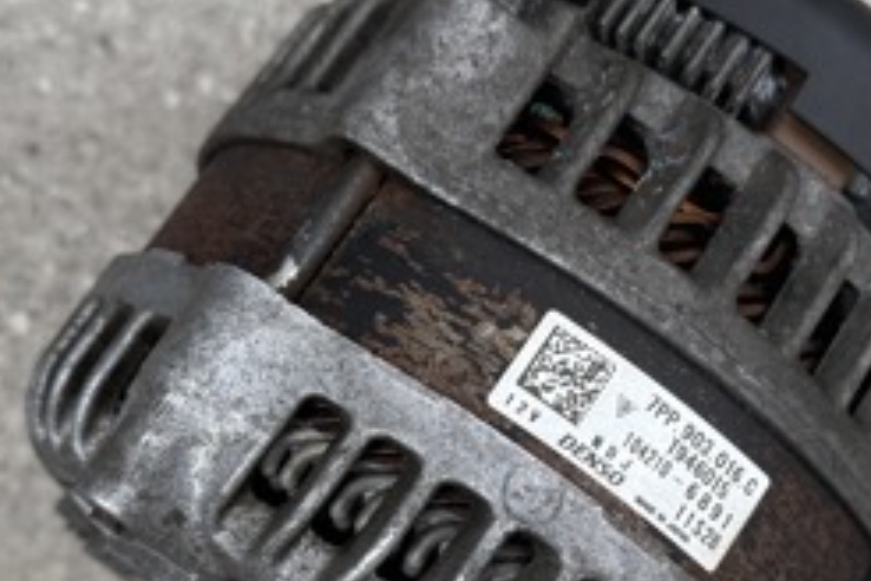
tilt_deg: -68.8
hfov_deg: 30.9
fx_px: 1573
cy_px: 450
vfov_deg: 20.7
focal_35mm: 65
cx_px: 513
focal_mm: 6.76
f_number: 1.78
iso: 80
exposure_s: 1/121
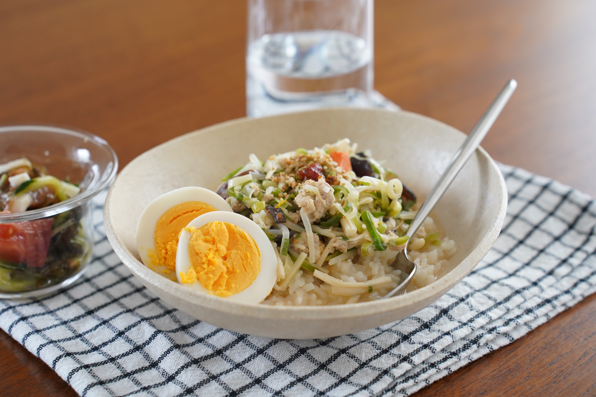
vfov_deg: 19.7
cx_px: 298
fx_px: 1142
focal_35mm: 69
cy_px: 198
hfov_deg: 29.2
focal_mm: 69
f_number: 5
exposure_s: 1/80
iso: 2000
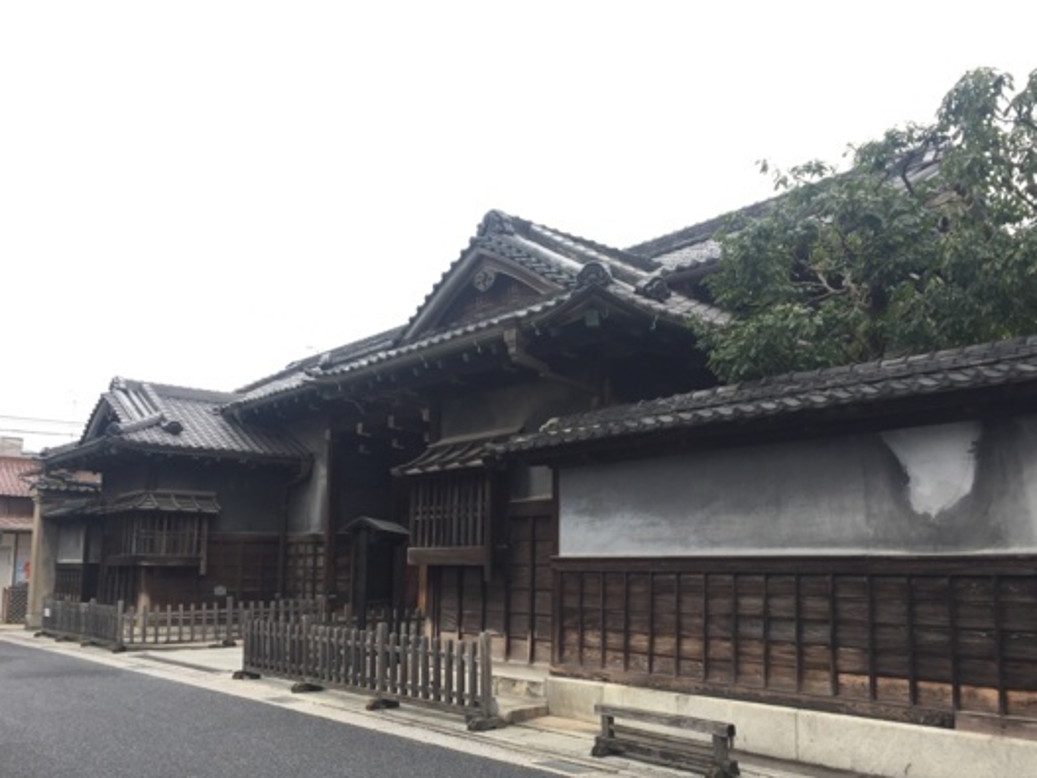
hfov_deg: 55.3
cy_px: 441
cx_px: 561
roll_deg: +0.0
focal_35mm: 33
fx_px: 988
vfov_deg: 42.8
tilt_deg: +6.8
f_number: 2.2
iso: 32
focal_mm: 4.15
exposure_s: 1/246
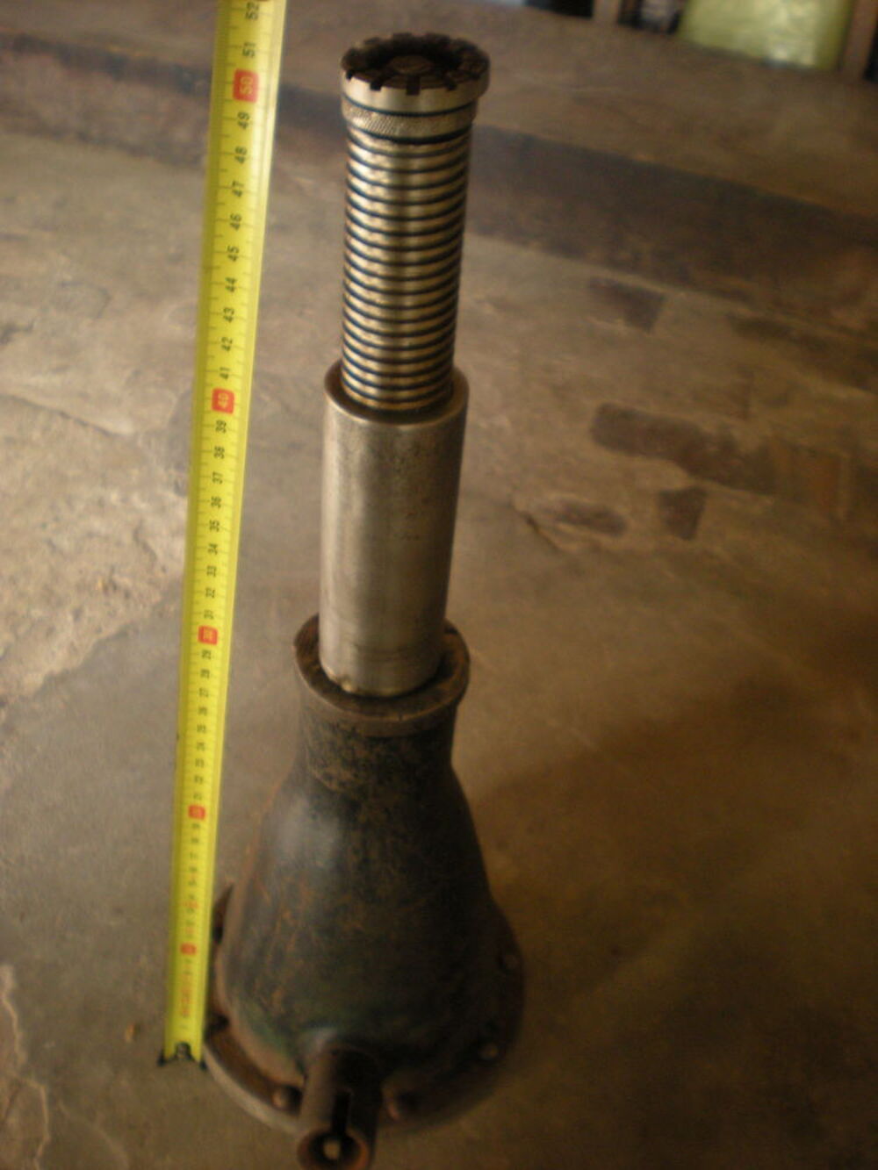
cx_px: 439
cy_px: 585
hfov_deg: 37.7
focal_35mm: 38
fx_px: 1285
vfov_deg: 49.0
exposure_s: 1/47.7
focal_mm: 6.3
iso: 200
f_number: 3.1
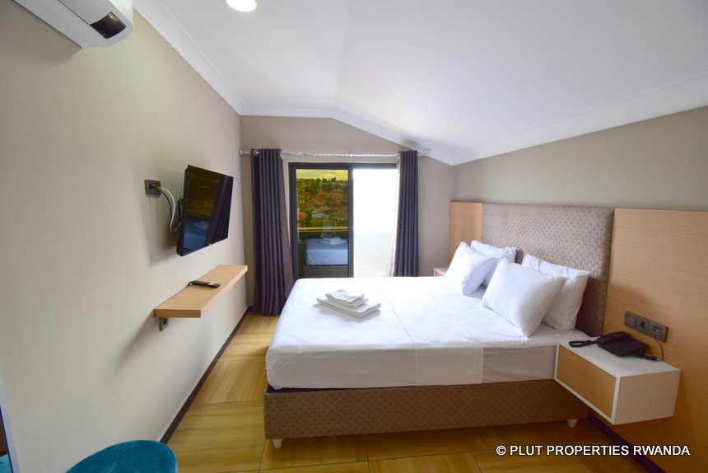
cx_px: 354
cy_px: 236
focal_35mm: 15
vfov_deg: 77.4
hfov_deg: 100.4
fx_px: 295
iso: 500
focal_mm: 10
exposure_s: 1/25
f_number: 8
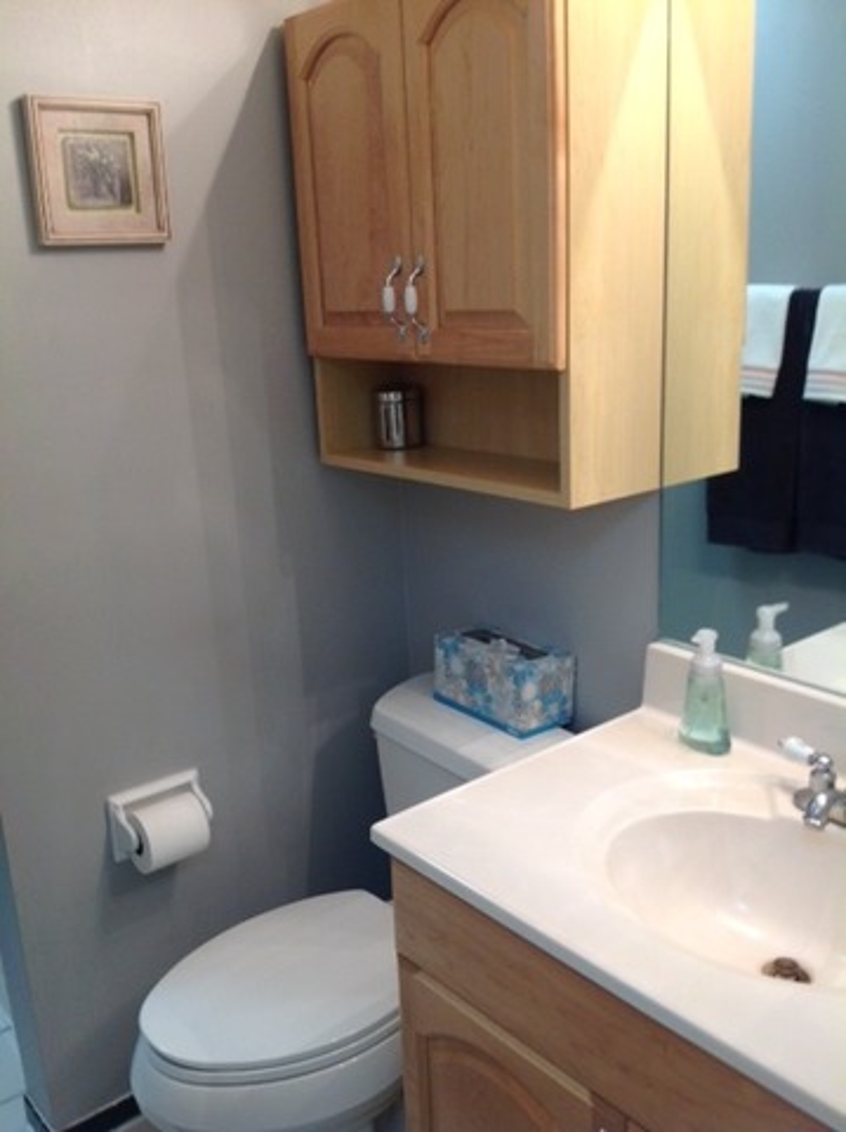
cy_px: 566
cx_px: 423
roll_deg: +1.1
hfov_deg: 40.6
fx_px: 1143
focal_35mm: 35
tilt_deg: -15.6
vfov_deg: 52.7
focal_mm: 4.28
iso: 64
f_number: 2.4
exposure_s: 1/30
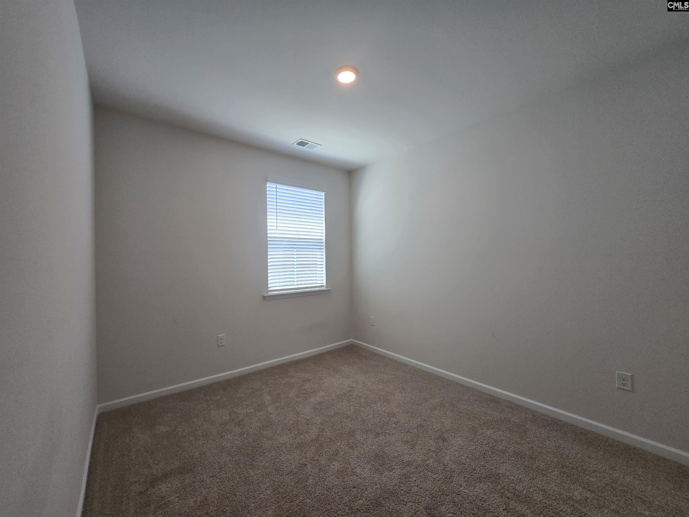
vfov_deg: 89.9
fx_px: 259
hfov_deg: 106.2
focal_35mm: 13
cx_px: 344
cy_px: 258
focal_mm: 1.7
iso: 50
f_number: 2.2
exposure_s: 1/60
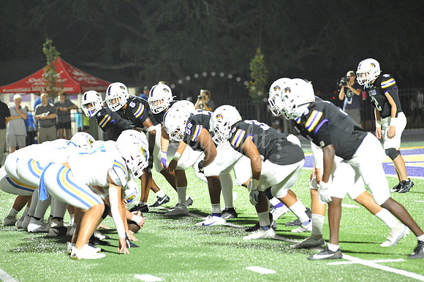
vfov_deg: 6.9
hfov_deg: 10.3
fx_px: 2354
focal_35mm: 200
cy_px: 141
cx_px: 212
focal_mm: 200
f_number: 5.6
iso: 4000
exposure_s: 1/125
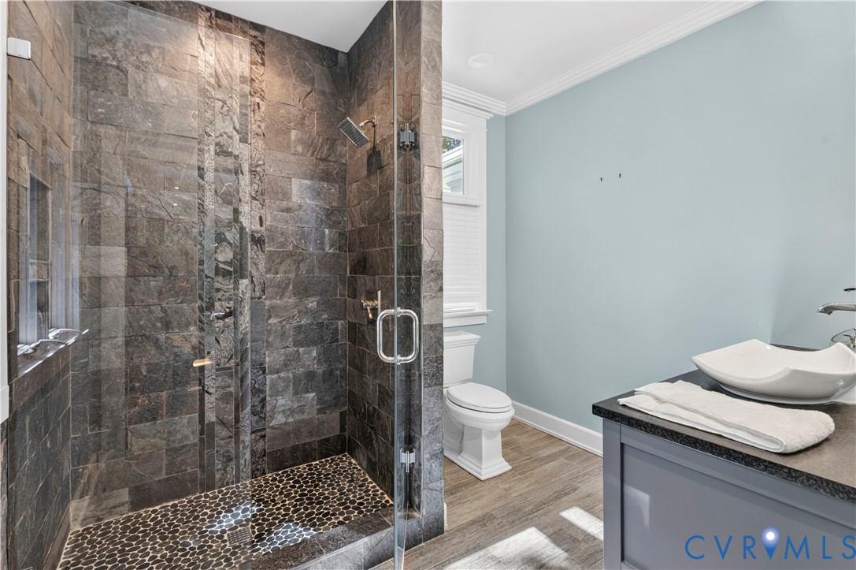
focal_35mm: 16
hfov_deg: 96.8
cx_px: 428
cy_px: 285
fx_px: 380
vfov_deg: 73.7
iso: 1250
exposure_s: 1/10
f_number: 9
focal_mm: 16
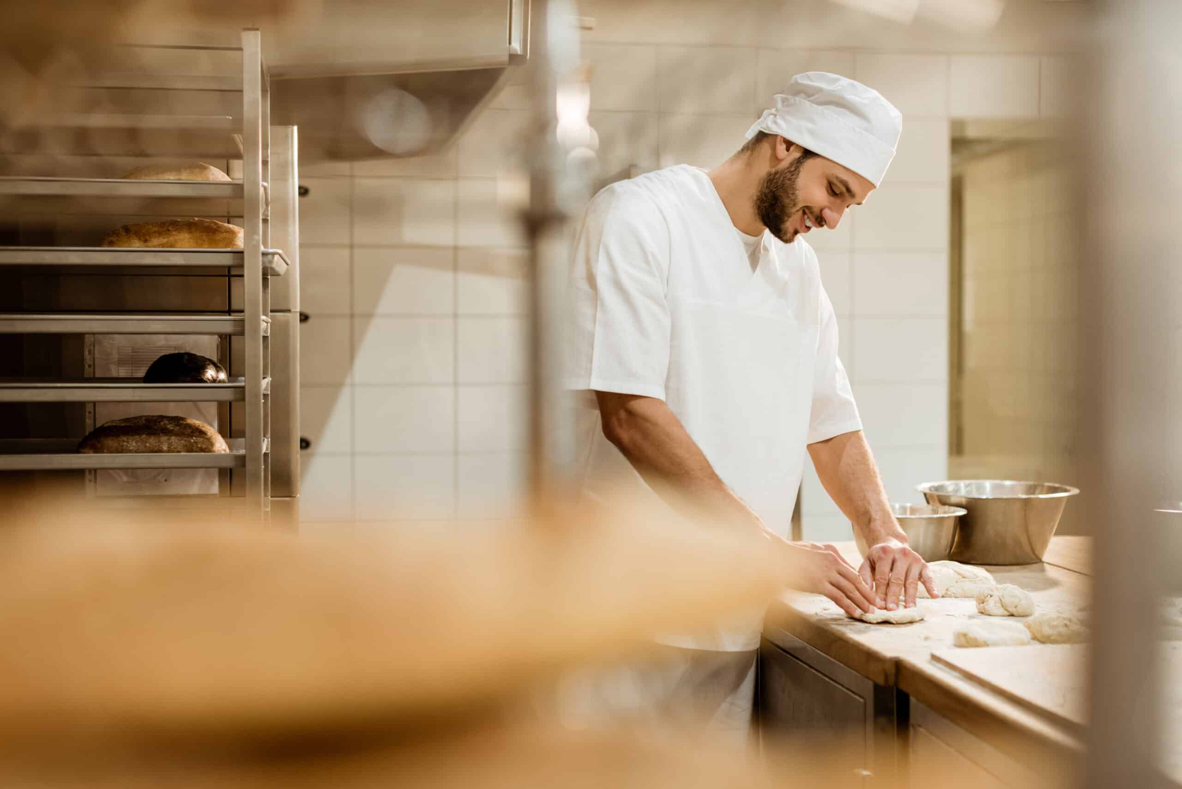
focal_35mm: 50
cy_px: 394
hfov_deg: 39.6
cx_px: 591
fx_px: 1642
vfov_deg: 27.0
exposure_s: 1/250
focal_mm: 50
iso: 160
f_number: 2.5
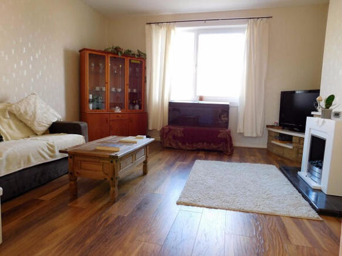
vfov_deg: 58.9
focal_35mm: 23
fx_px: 227
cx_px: 171
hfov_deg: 73.9
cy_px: 128
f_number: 3
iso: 140
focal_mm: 4
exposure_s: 1/30
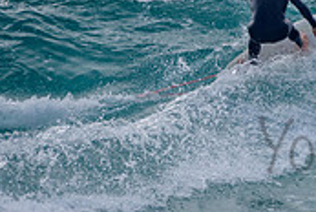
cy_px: 90
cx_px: 328
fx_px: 18025
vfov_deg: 0.7
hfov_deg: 1.0
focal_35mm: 2050
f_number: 5.6
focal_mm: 500
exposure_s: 1/2000
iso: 140
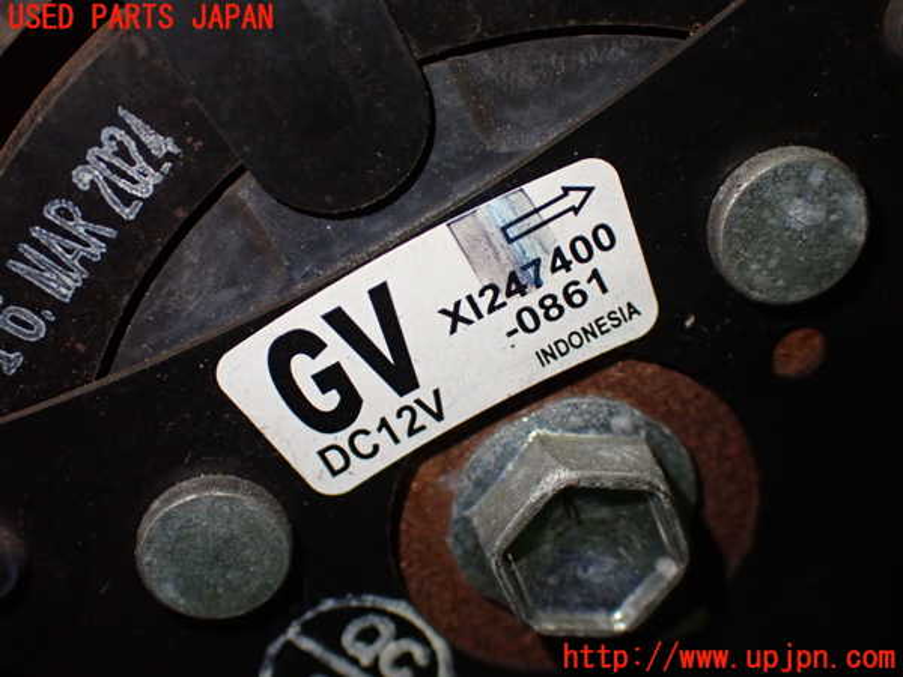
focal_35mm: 50
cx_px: 452
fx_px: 1304
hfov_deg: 38.2
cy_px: 338
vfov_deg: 29.1
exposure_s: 1/200
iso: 640
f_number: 3.2
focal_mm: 9.01
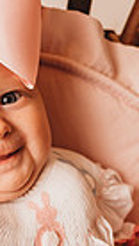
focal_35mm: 82
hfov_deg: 14.5
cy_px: 201
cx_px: -7
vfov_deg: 25.4
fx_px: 535
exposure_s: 1/160
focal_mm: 24
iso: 100
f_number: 2.5
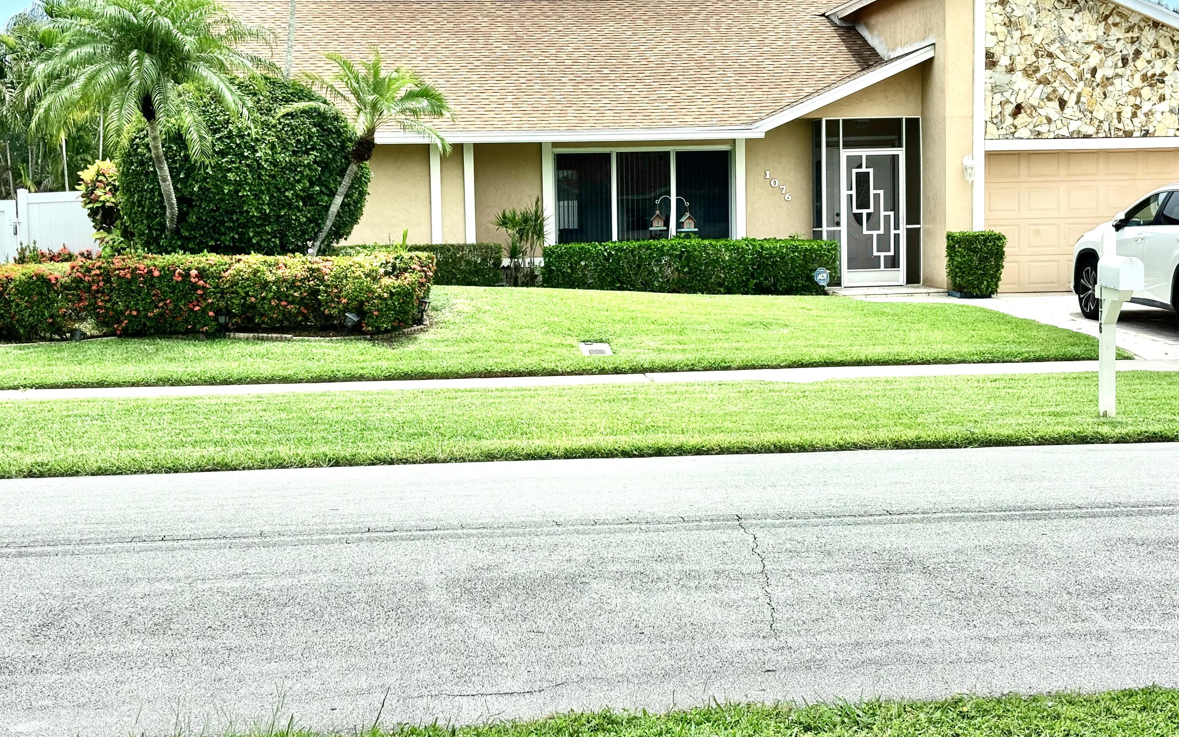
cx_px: 583
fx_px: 1799
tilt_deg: -3.6
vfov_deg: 23.1
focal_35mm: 56
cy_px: 324
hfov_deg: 36.3
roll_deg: +0.7
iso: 40
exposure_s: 1/3937
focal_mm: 5.96
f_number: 1.6
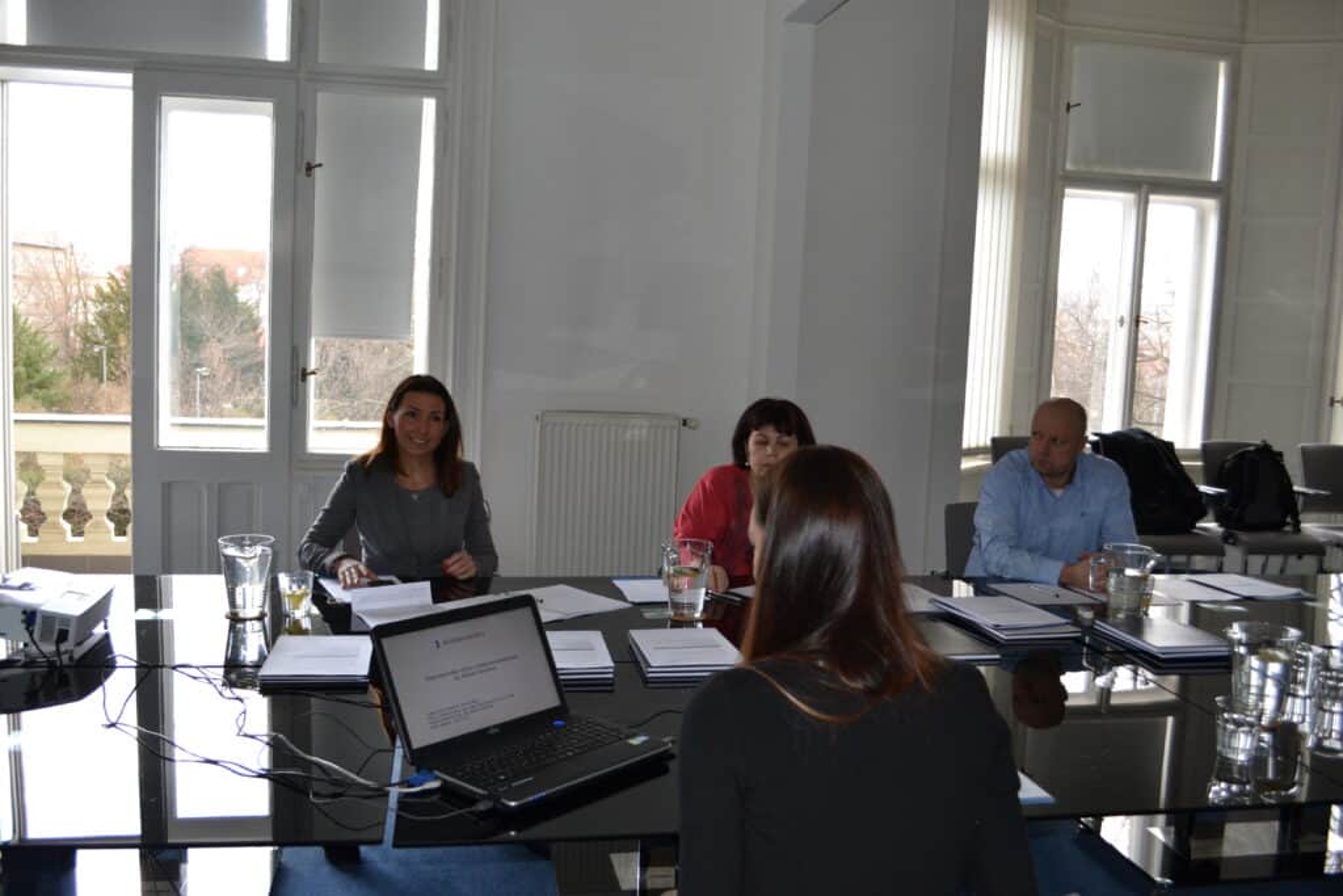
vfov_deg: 40.0
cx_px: 672
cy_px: 448
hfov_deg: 57.2
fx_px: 1231
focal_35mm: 33
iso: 400
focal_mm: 22
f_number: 4
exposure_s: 1/100
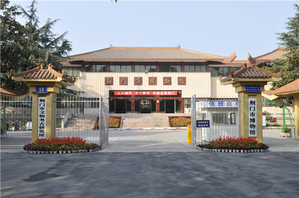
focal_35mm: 36
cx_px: 150
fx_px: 298
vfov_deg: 36.7
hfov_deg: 53.2
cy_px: 99
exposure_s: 1/50
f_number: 16
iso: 200
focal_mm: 24
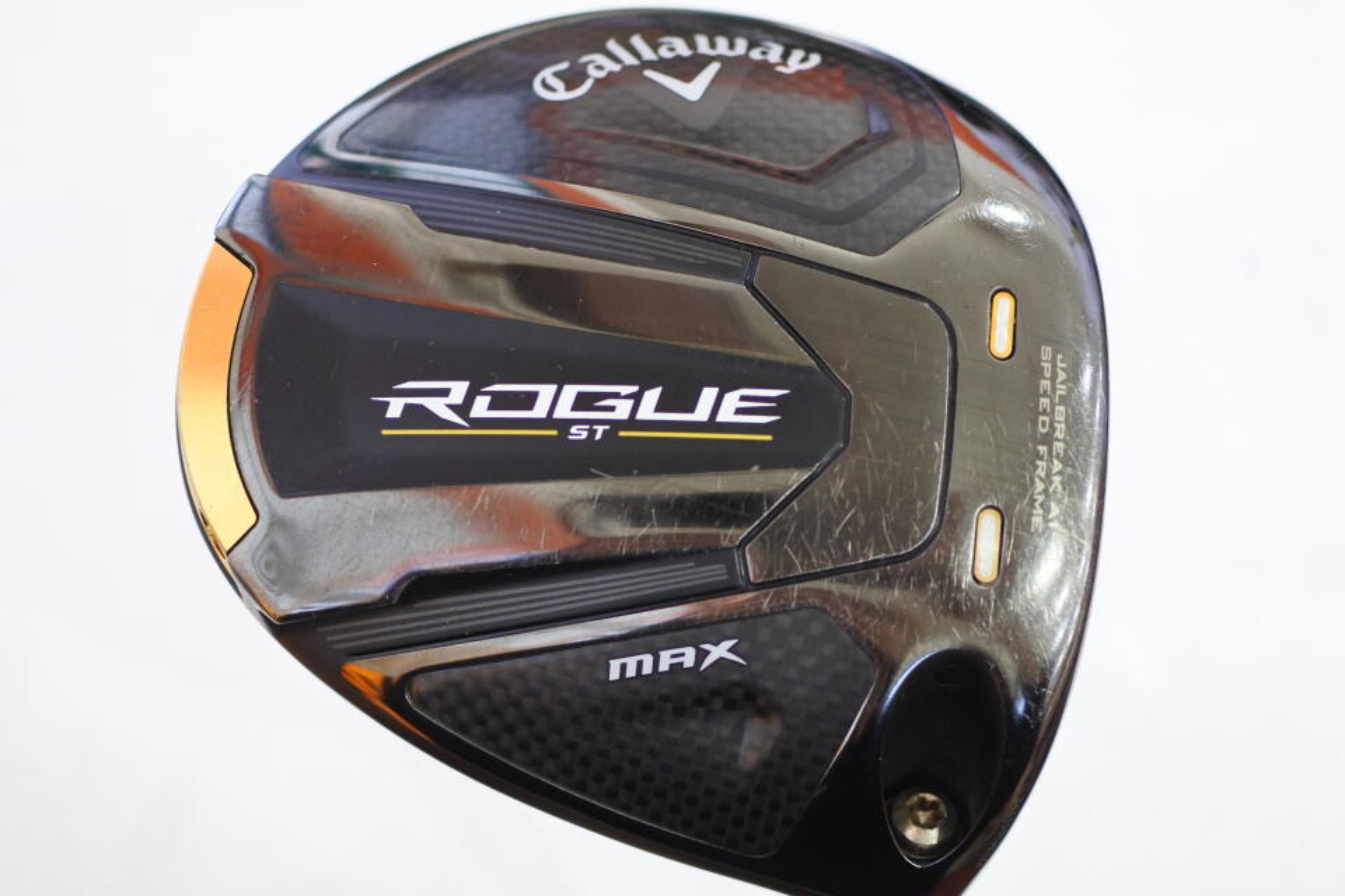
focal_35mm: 49
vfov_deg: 27.5
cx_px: 672
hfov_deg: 40.3
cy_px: 448
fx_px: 1831
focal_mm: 18.5
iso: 800
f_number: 2
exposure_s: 1/125
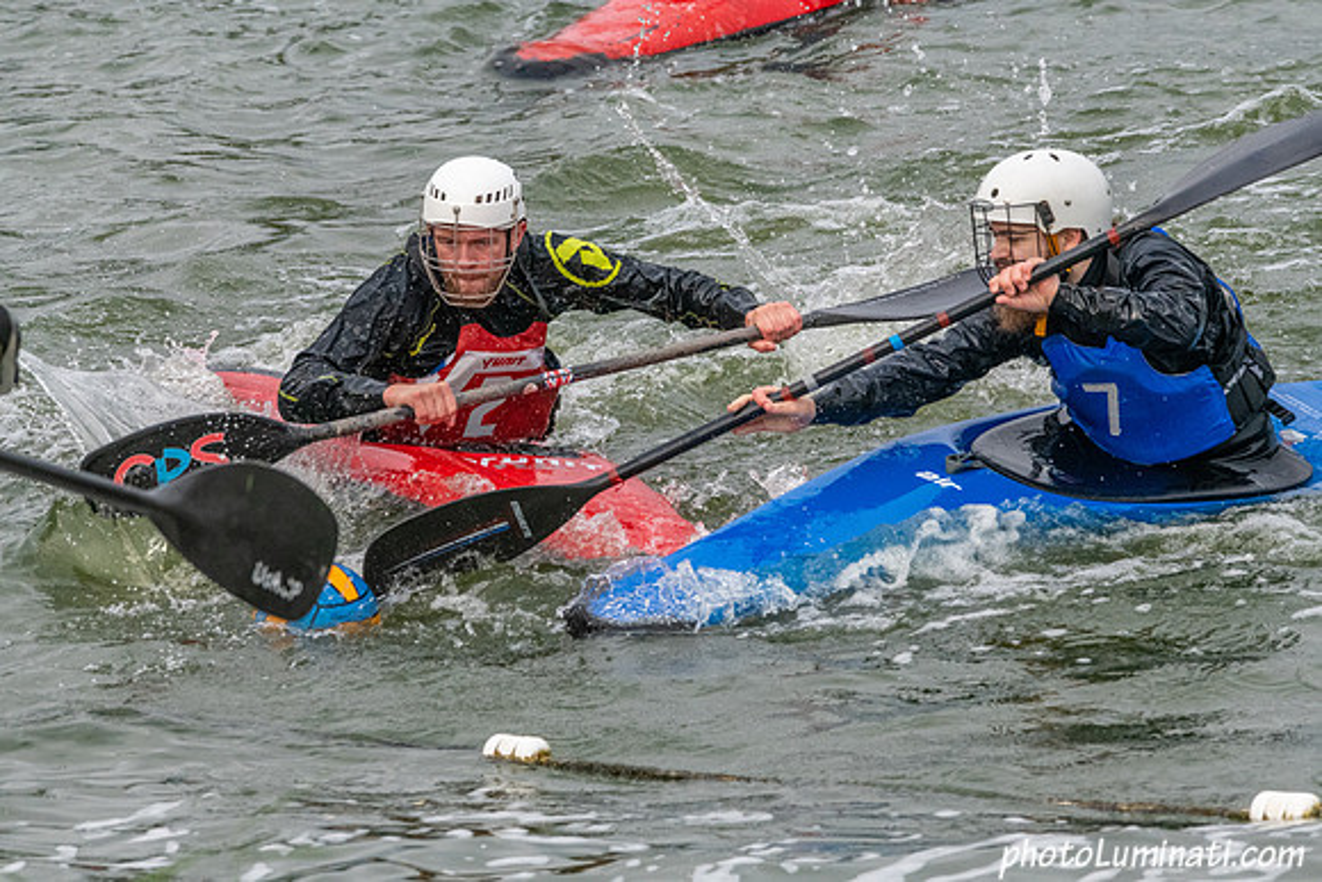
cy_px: 441
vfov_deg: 5.5
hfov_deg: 8.2
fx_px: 9182
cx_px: 661
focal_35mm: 250
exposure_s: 1/2000
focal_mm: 250
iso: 3200
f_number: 10
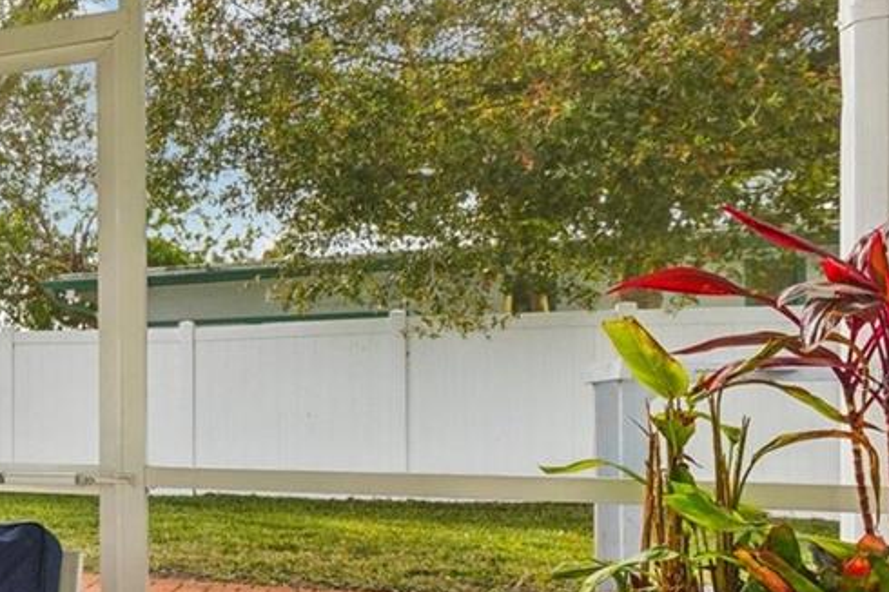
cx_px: -435
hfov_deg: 27.8
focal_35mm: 49
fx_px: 1209
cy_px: 378
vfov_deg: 27.4
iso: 500
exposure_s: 1/320
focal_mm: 15
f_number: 8
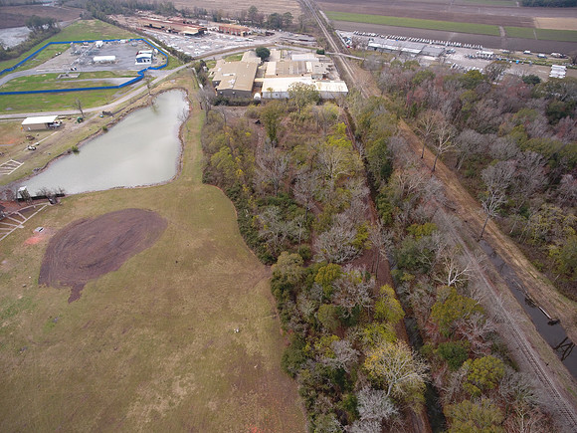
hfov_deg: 81.7
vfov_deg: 66.0
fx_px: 333
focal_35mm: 20
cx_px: 288
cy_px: 216
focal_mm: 3.61
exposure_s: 1/308
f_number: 2.8
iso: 100
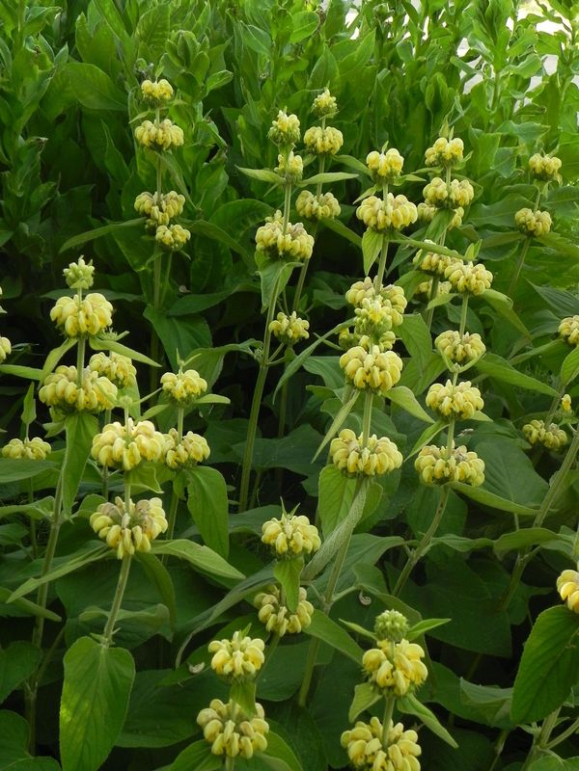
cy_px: 386
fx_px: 1472
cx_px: 290
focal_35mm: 66
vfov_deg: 29.4
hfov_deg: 22.3
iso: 160
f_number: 4
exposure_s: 1/200
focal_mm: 11.8
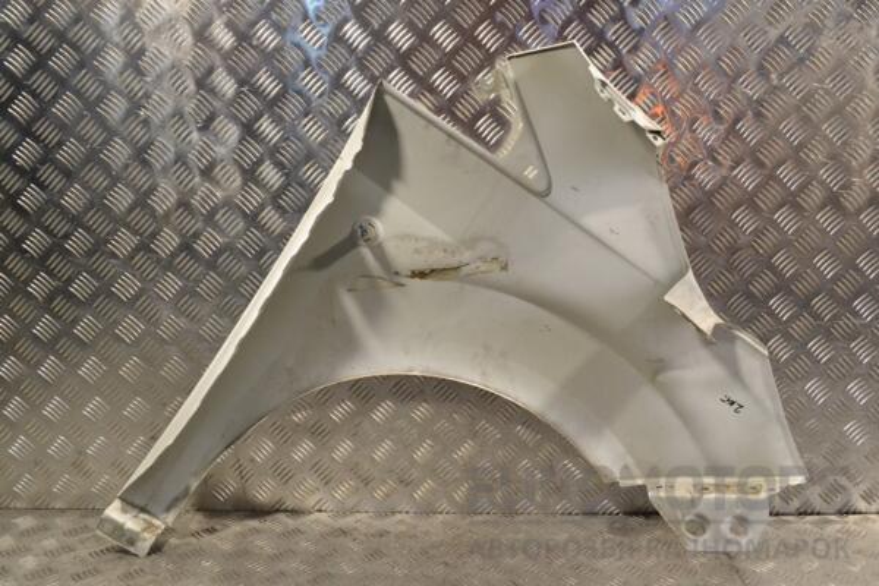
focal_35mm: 36
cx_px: 440
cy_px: 293
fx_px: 879
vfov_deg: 36.9
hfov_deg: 53.1
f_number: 10
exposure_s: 1/400
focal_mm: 24
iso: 3200
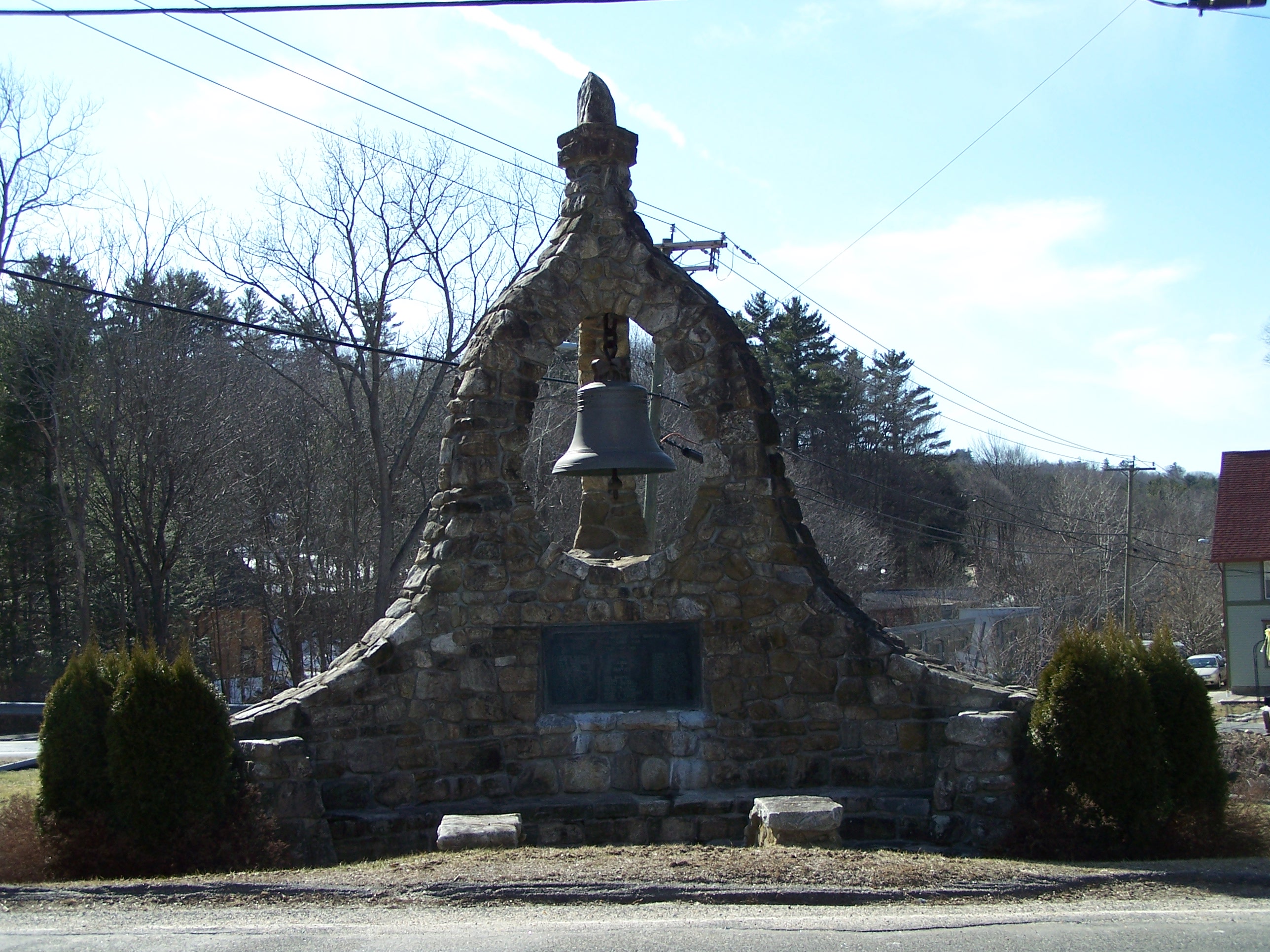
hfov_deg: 39.7
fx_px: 1761
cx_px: 635
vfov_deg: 30.3
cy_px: 476
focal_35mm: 48
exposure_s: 1/1000
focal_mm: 8
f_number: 3
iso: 80
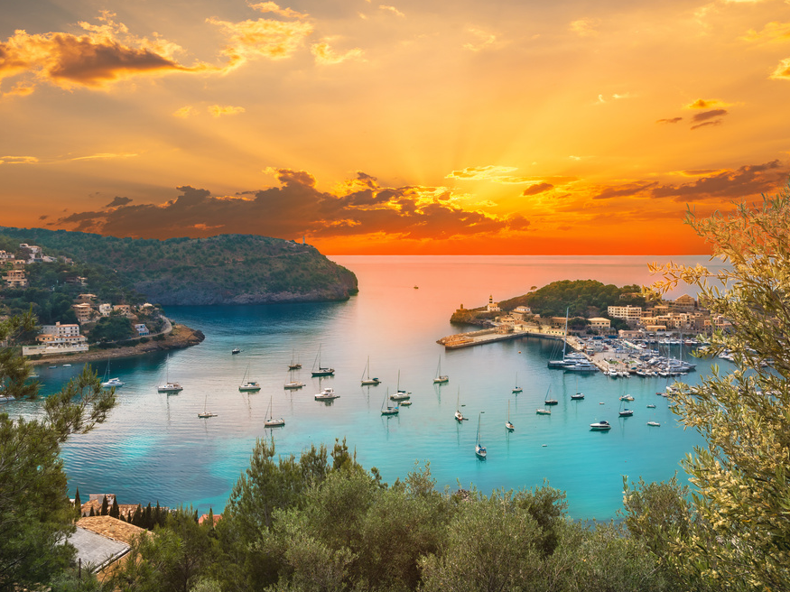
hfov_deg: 55.4
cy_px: 296
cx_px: 397
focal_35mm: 33
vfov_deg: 42.9
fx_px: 753
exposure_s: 1/160
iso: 100
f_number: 10
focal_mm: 30
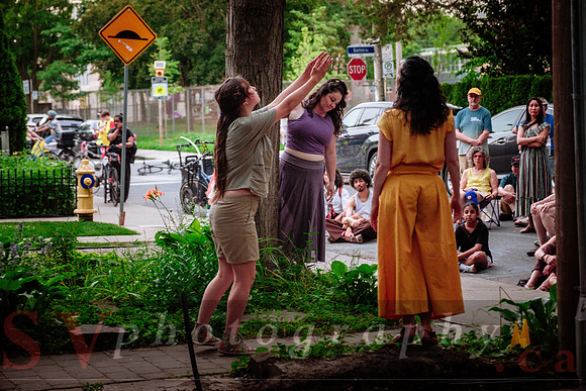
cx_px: 293
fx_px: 1351
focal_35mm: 83
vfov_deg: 16.5
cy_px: 196
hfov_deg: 24.5
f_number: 2.8
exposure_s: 1/320
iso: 1600
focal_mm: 55
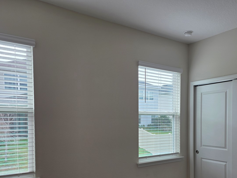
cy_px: 130
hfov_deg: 53.5
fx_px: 233
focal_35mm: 34
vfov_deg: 40.8
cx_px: 144
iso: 12
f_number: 1.7
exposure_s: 1/120
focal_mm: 6.3
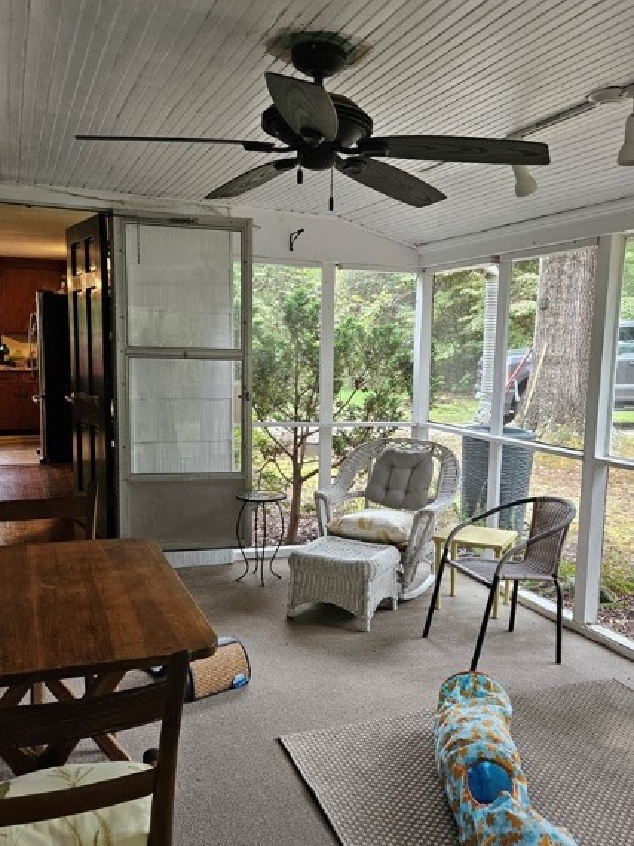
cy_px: 466
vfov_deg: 58.3
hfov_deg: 45.4
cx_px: 349
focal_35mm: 31
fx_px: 758
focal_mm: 5.4
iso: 250
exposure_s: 1/120
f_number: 1.8
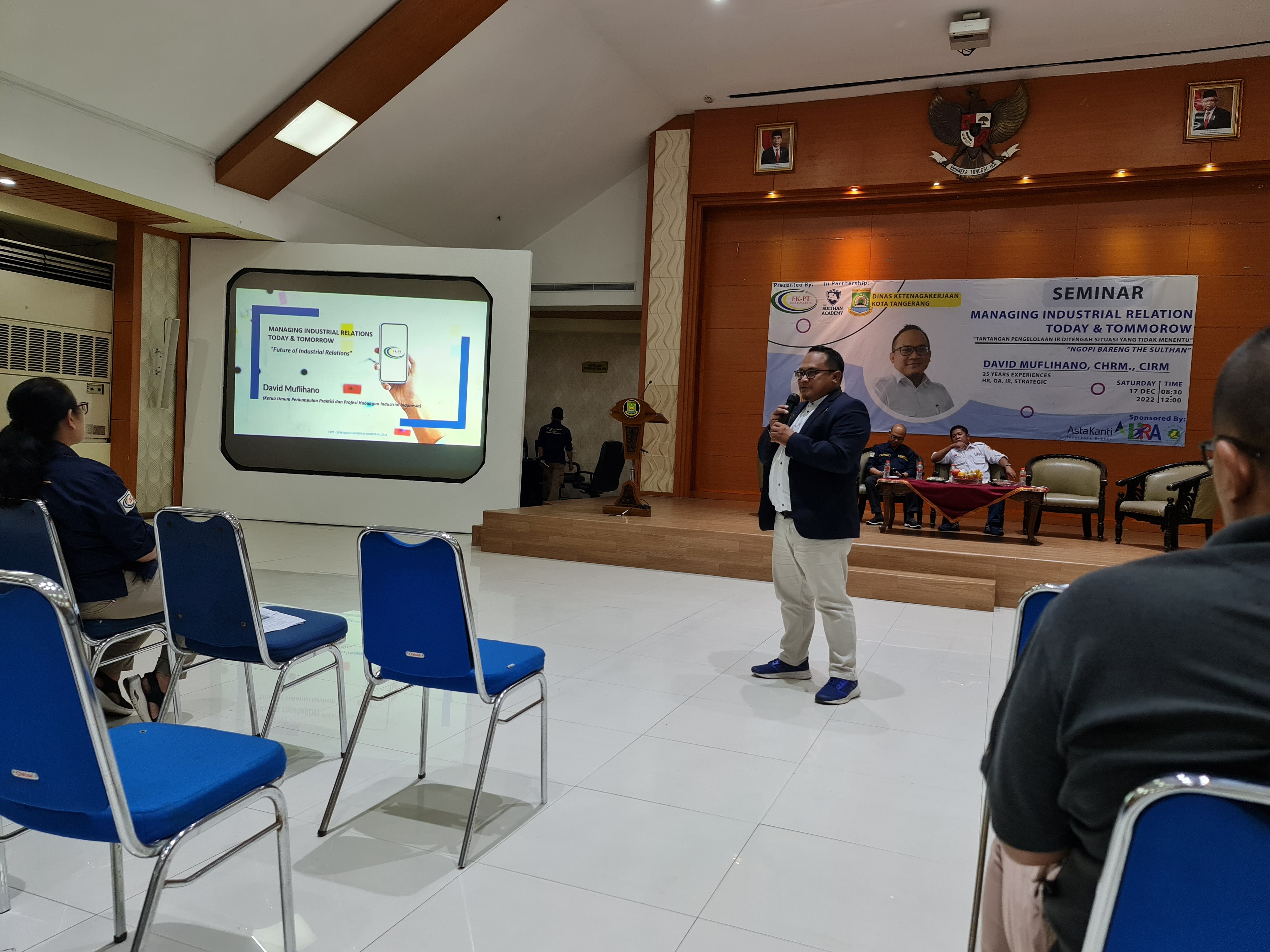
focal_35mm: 25
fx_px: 917
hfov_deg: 69.4
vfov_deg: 54.9
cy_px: 476
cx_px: 635
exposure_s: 1/100
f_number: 1.8
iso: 250
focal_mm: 7
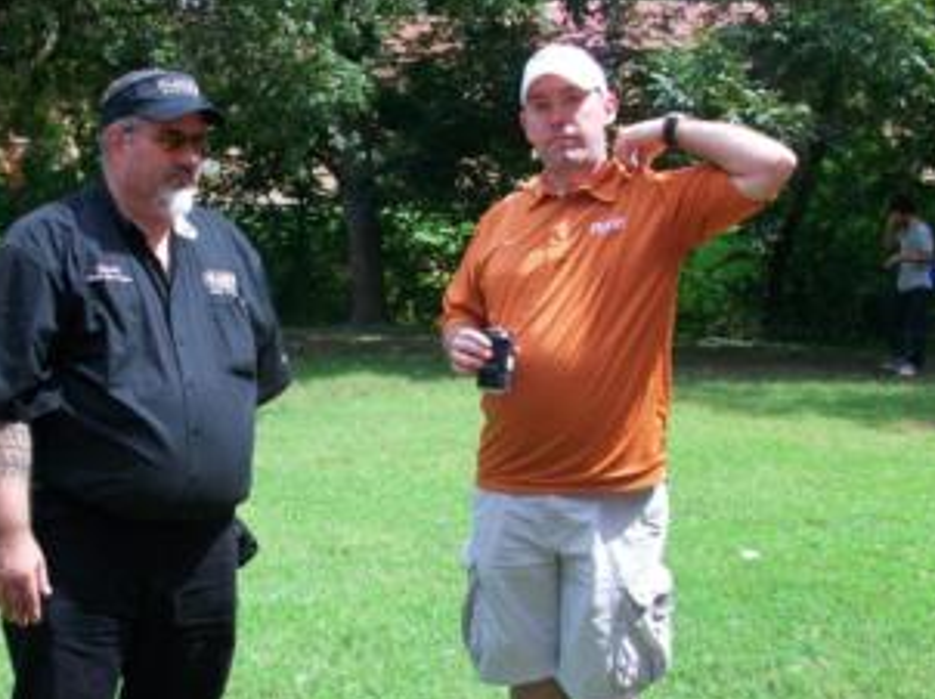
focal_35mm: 53
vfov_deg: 27.5
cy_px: 308
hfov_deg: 36.0
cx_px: 362
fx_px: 1430
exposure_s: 1/320
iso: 64
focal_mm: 5.7
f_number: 2.8
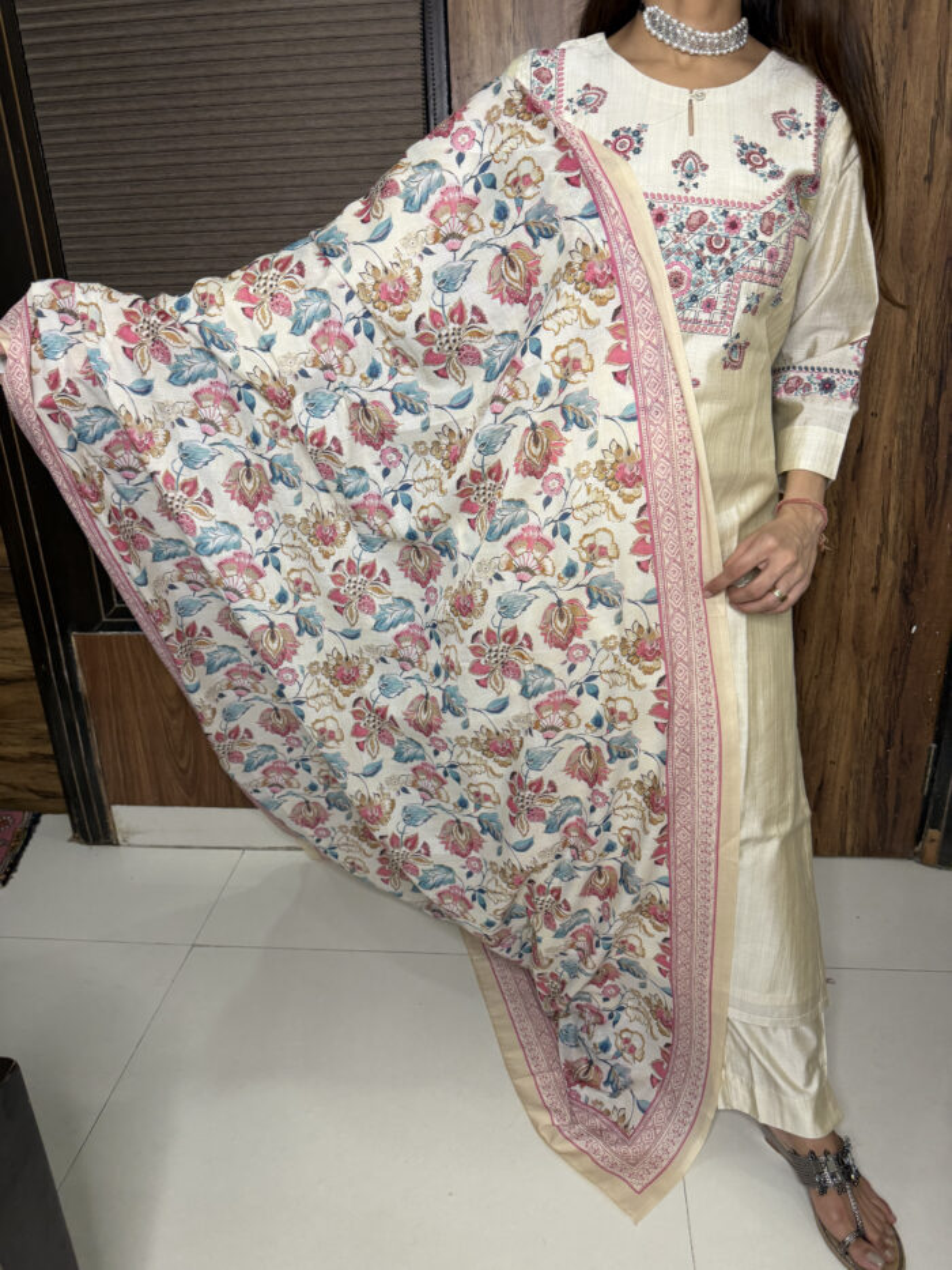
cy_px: 635
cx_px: 476
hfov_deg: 56.8
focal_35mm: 24
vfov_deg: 71.6
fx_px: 880
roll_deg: +1.3
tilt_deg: -21.0
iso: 200
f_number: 1.78
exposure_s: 1/100
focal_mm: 6.76
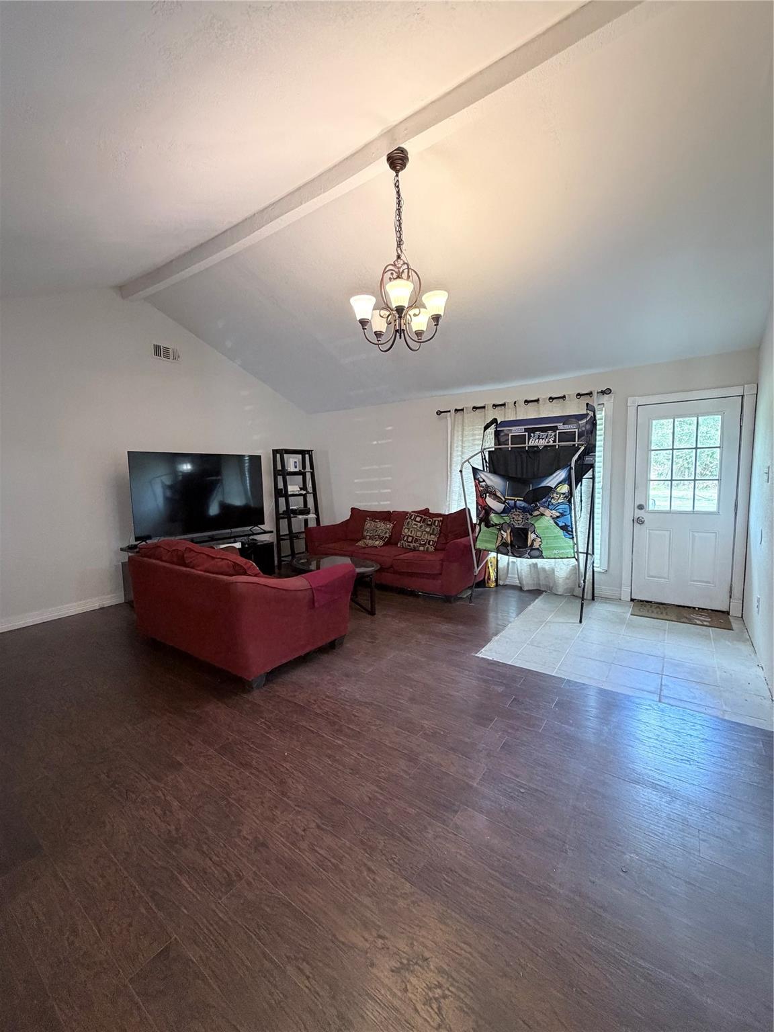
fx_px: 417
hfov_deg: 85.7
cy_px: 516
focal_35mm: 14
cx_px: 387
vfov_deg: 102.1
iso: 400
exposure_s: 1/60
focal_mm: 2.22
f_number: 2.2
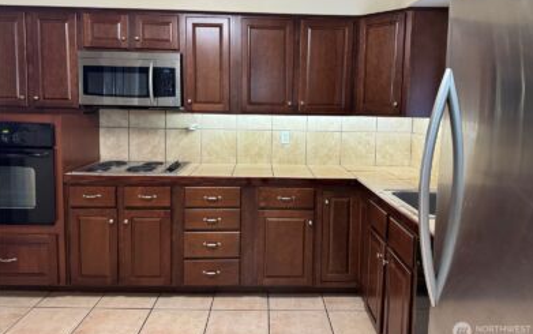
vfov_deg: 47.5
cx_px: 269
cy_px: 140
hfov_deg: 70.4
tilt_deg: -4.6
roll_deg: -1.7
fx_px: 378
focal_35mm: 26
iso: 500
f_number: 1.78
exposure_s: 1/60
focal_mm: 6.76
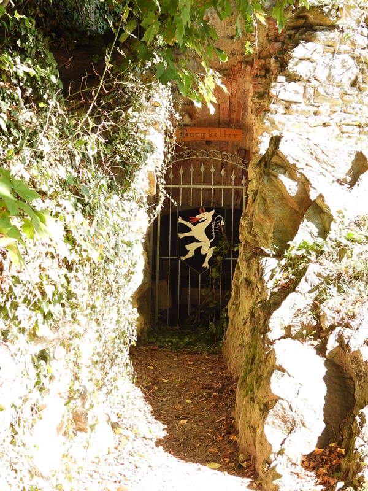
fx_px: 709
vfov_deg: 38.2
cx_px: 184
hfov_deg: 29.1
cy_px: 246
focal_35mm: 50
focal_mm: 8.9
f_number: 3.5
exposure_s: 1/80
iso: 100
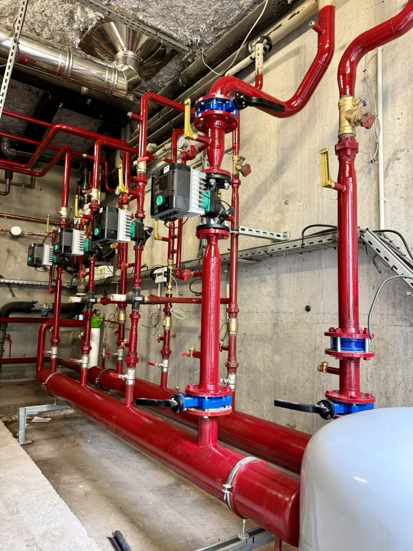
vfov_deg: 71.6
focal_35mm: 24
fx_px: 382
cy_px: 276
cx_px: 206
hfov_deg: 56.8
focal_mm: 6.76
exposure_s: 1/50
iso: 250
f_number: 1.78
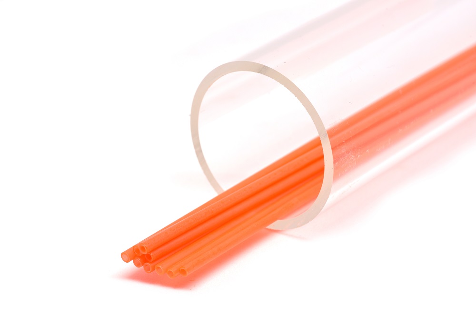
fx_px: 1388
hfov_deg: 19.5
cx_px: 238
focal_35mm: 105
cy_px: 159
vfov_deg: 13.0
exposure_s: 1/10
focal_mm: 105
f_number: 16
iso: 100
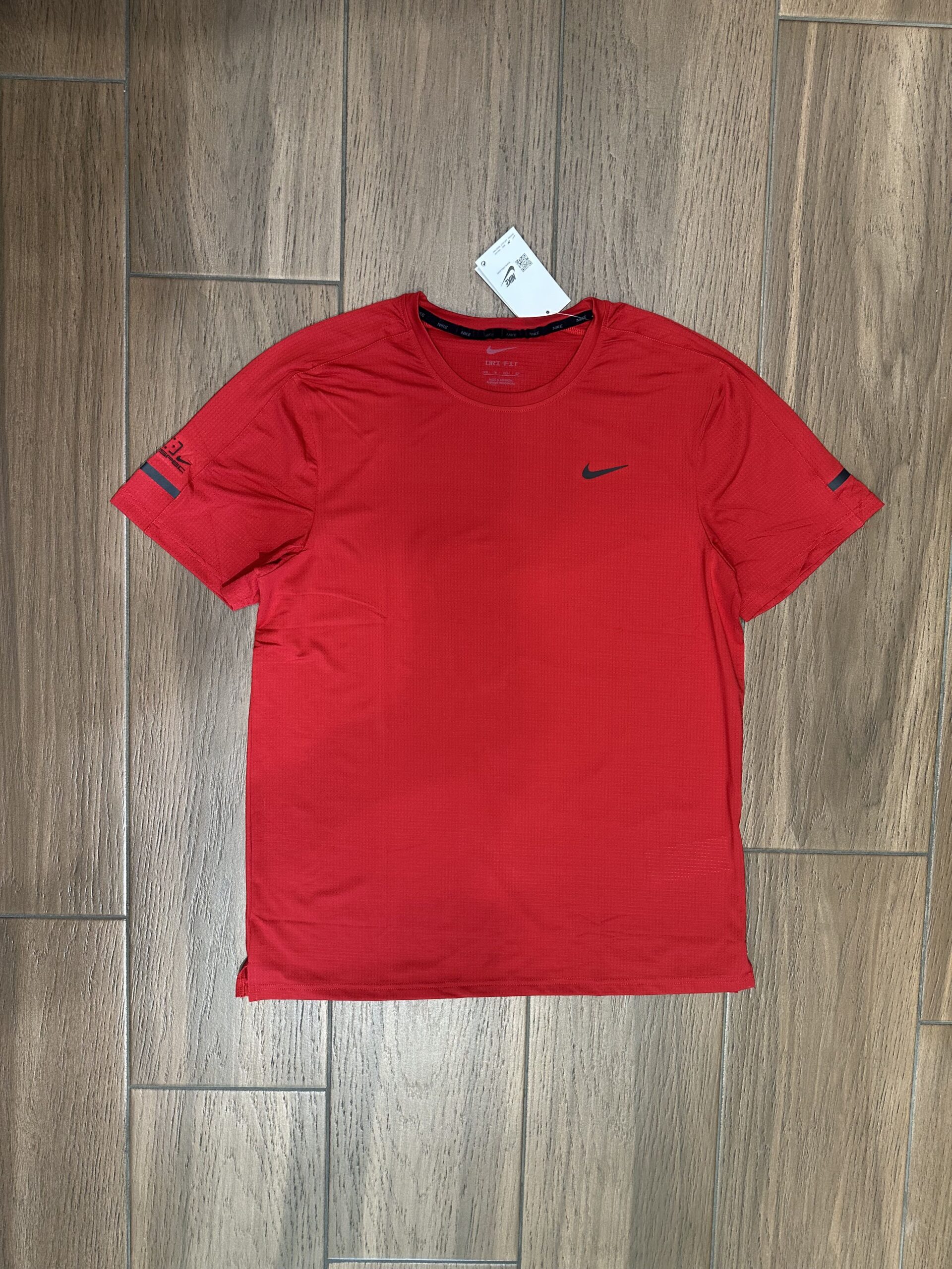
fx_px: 880
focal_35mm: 24
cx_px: 476
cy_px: 634
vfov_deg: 71.6
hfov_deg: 56.8
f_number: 1.78
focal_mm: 6.86
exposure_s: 1/50
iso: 160
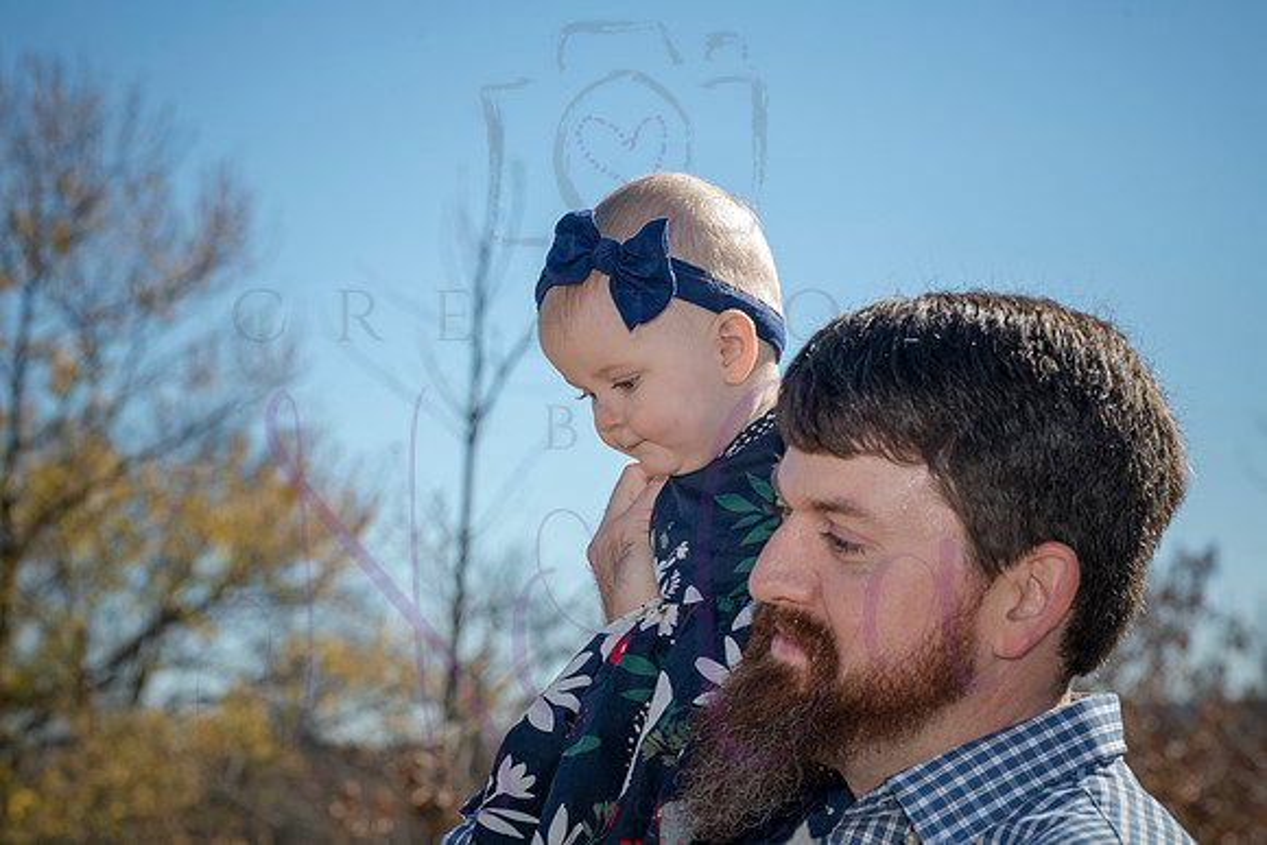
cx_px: 634
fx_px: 2816
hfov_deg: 25.4
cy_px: 422
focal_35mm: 80
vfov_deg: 17.1
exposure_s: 1/500
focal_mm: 80
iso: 400
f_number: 8
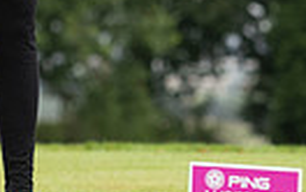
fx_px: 4745
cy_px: -178
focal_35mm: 568
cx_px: -49
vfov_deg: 2.3
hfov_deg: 3.7
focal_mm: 85
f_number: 3.2
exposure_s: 1/2000
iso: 500
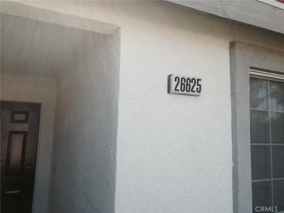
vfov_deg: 42.9
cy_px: 106
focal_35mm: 33
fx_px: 271
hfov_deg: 55.4
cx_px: 142
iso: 50
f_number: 2.4
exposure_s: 1/471
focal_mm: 4.12
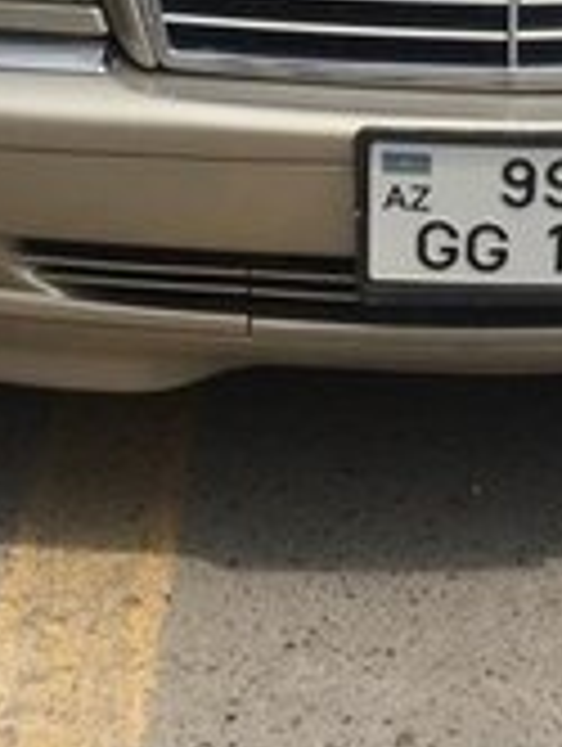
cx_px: 441
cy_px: -146
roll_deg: -0.8
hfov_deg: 12.9
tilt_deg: -17.1
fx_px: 2483
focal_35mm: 115
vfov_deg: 16.4
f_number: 2.2
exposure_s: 1/2825
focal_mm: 4.15
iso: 32
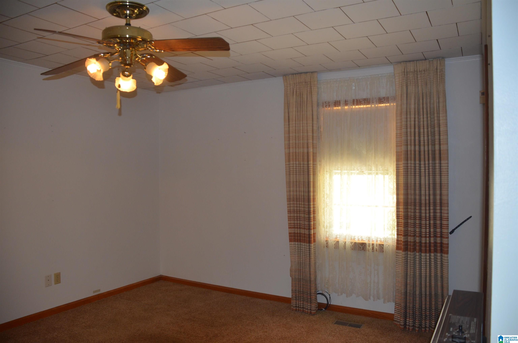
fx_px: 431
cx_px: 259
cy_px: 172
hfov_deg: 62.0
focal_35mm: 30
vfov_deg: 43.4
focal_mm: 20
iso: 450
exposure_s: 1/60
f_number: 3.5
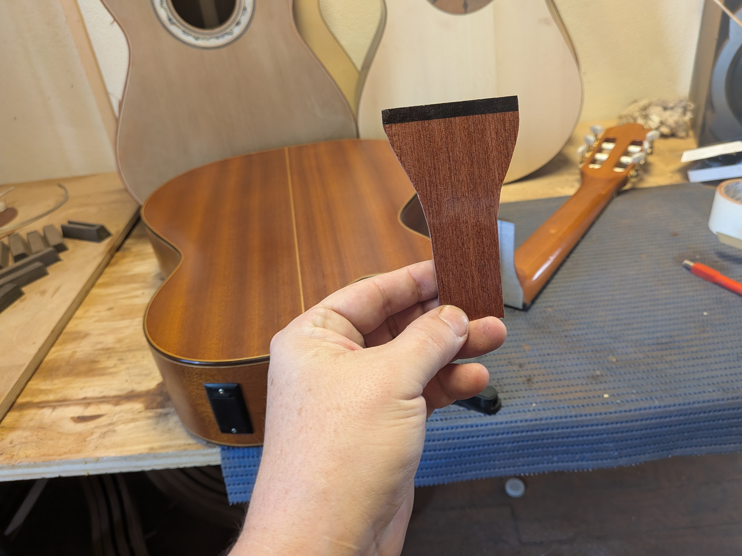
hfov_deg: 71.6
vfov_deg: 56.8
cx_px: 371
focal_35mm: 24
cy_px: 278
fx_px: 514
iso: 251
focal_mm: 4.53
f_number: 1.7
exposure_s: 1/100
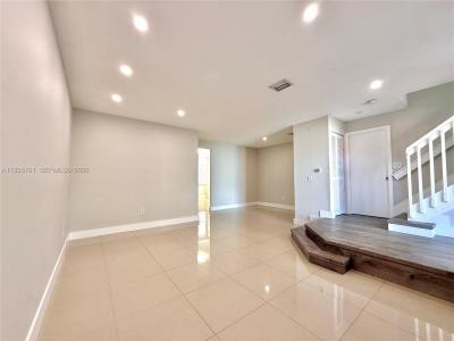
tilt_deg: +3.1
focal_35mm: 14
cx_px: 227
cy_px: 170
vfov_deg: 85.7
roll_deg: +0.0
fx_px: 184
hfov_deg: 102.1
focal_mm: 2.22
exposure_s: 1/120
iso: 160
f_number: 2.2
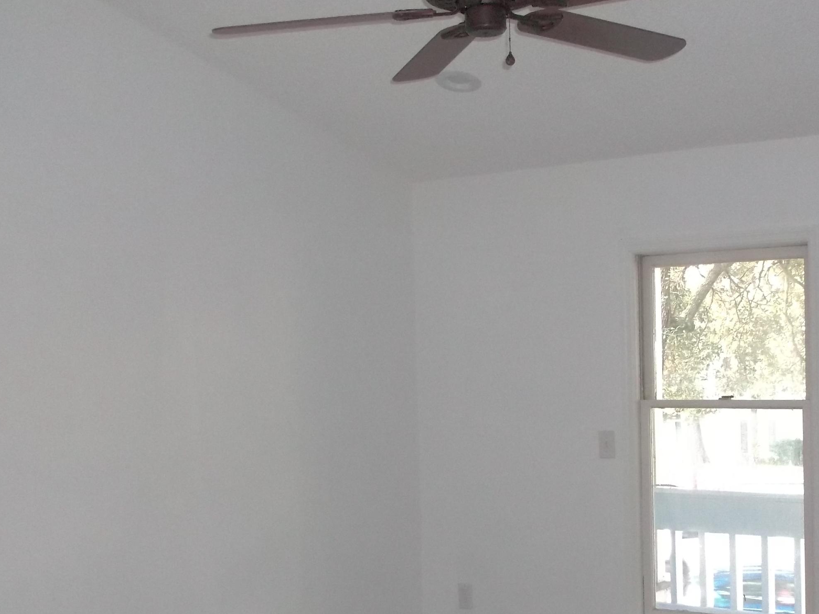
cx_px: 508
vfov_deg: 29.0
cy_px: 392
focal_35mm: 50
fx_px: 1183
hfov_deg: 38.0
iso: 320
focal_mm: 5.9
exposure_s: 1/30
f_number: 3.3
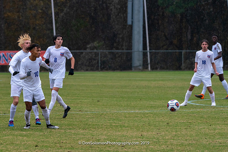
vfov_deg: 4.0
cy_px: 63
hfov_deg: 6.0
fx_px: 2181
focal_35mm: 344
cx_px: 65
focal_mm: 241
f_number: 5.6
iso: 2500
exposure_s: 1/1000
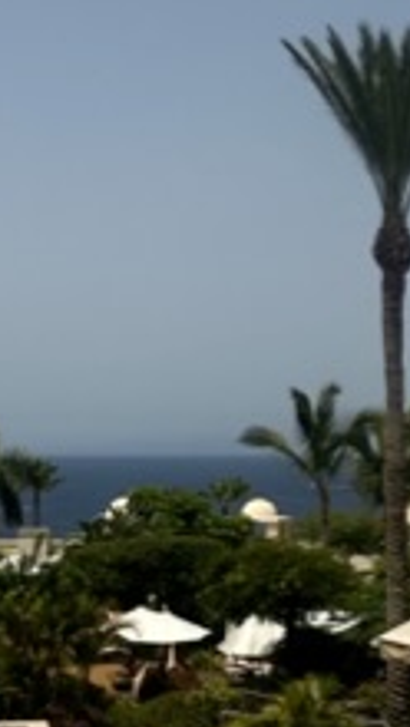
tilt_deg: +10.8
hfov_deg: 17.0
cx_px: 226
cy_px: 202
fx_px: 1370
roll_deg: +0.4
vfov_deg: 29.4
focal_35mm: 71
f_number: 2.2
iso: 50
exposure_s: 1/4000
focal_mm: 2.22
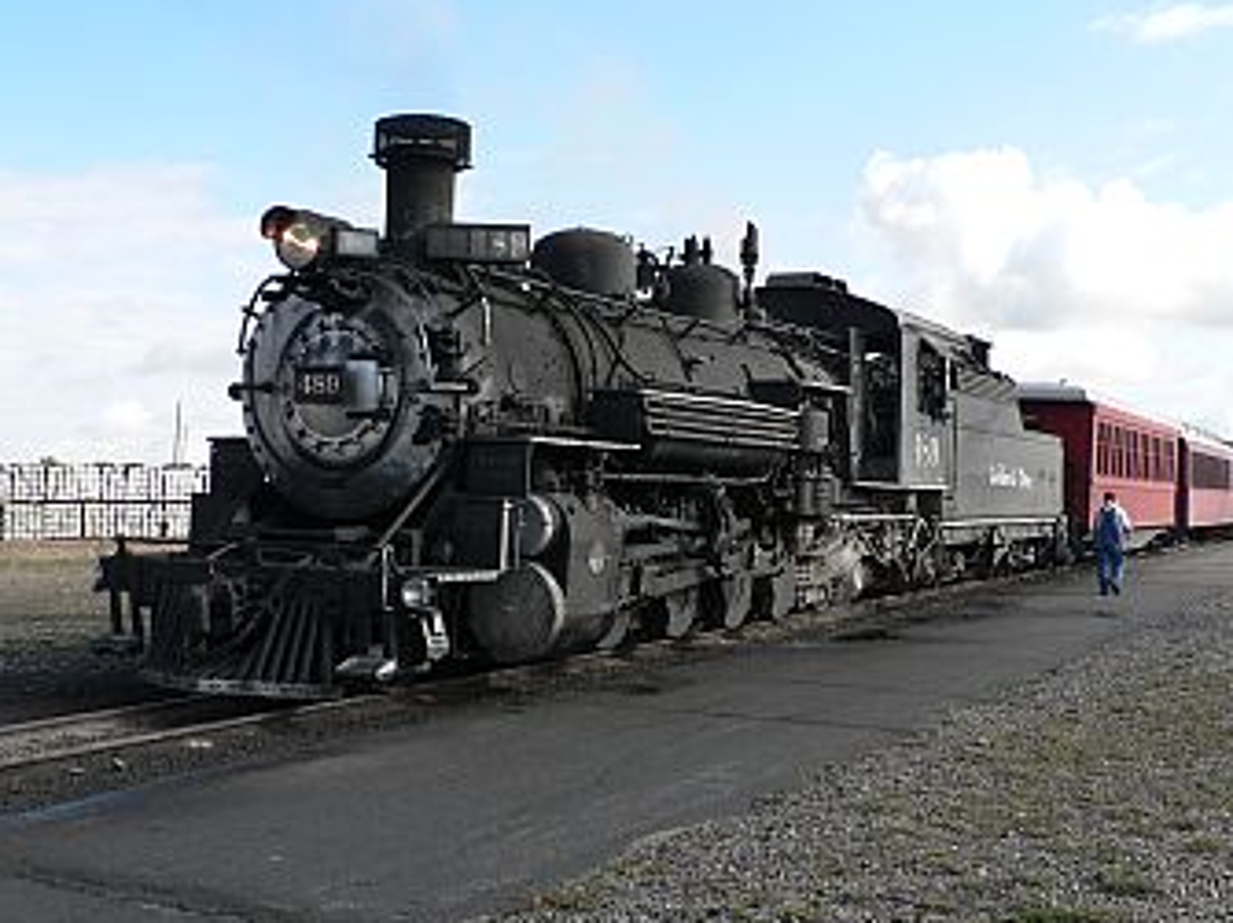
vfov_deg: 33.6
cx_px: 703
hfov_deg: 43.8
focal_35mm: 43
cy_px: 460
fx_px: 1531
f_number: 4
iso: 80
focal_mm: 6
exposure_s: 1/320
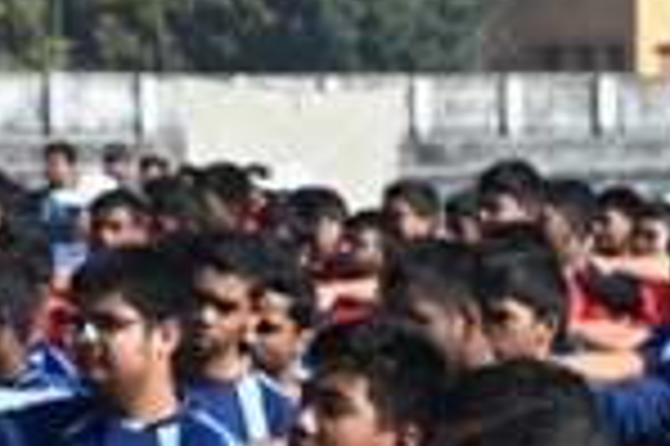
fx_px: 5633
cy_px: 1138
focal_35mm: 303
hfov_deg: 6.8
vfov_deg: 4.4
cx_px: 769
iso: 100
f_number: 6.3
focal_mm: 44
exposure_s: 1/320
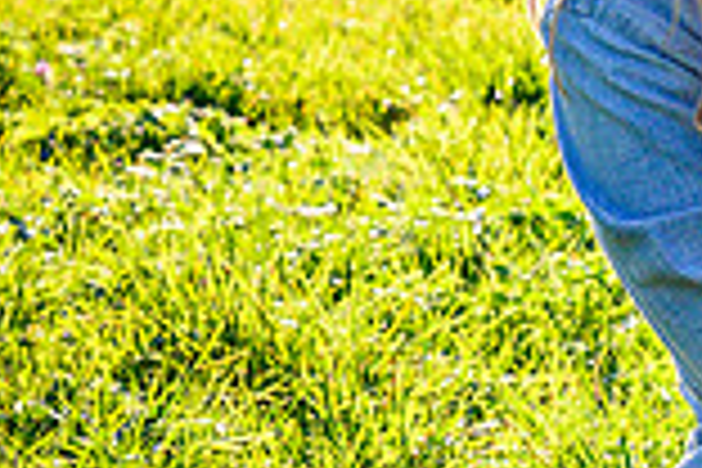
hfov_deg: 7.0
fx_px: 5538
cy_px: 433
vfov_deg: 4.8
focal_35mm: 284
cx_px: 1402
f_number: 8
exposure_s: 1/1000
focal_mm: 70
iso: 400
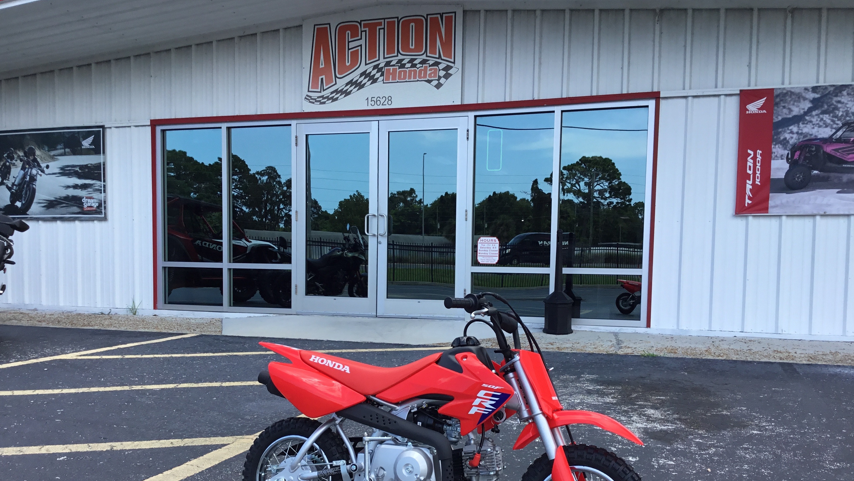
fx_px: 770
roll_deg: -1.4
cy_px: 314
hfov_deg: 58.0
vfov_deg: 34.4
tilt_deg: -3.3
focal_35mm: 34
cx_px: 427
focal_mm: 3.3
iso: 25
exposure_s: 1/440
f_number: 2.4
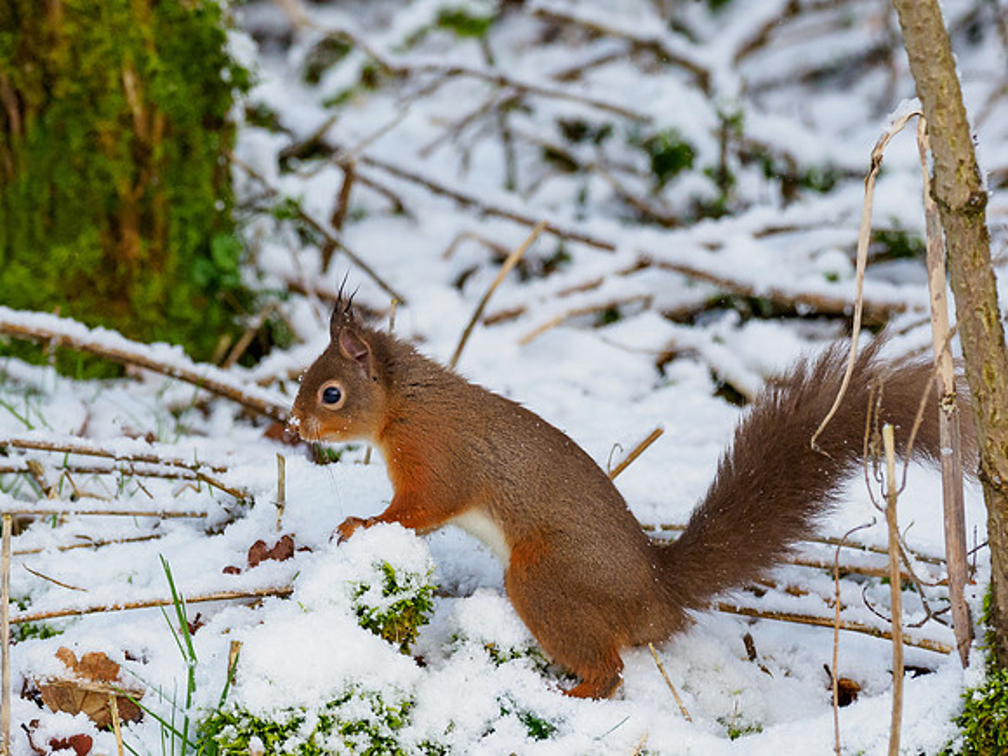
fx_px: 24600
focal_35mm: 845
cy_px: 393
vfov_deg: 1.8
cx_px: 382
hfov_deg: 2.3
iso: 2000
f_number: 4.5
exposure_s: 1/640
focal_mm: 300
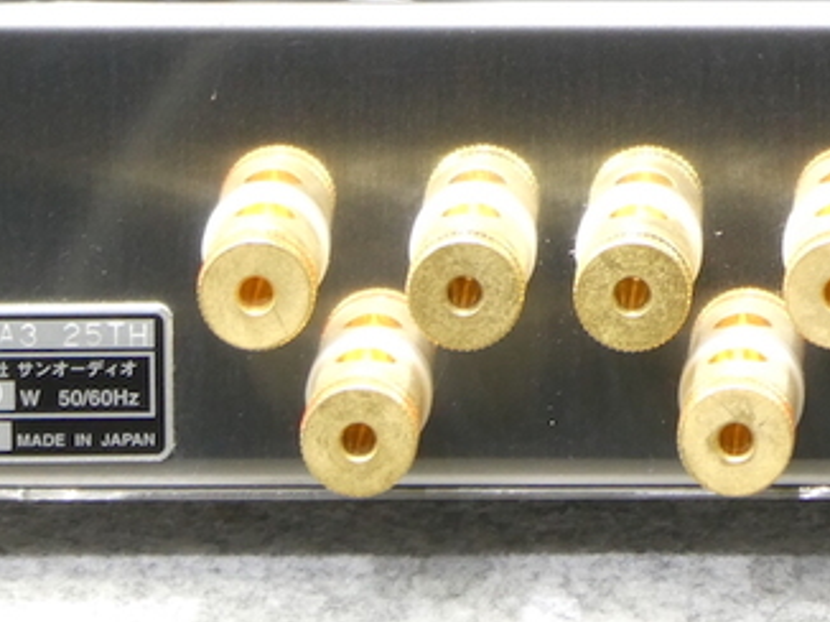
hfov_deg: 2.7
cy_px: -252
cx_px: 1120
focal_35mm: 737
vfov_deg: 2.0
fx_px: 17658
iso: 200
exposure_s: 1/2.5
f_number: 5.6
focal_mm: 44.8
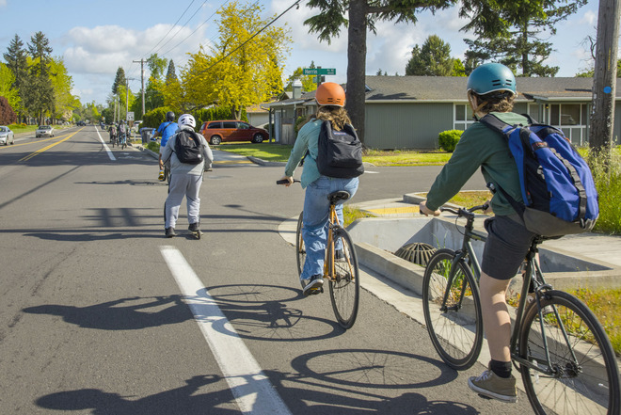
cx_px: 310
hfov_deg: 55.8
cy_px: 208
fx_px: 587
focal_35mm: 34
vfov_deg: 38.9
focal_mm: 34
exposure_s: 1/500
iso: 640
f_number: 11
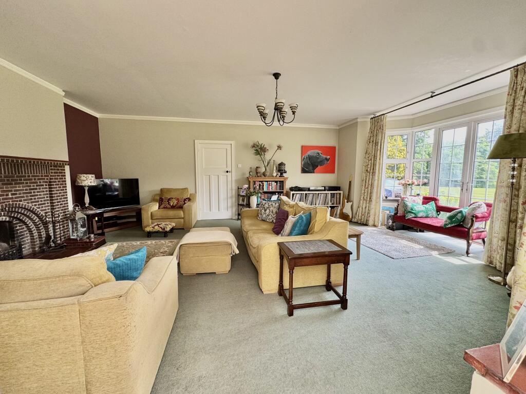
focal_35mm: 14
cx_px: 263
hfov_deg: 102.1
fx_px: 213
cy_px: 197
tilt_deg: -6.2
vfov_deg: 85.7
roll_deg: +0.3
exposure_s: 1/99
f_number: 2.2
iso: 125
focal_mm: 2.22
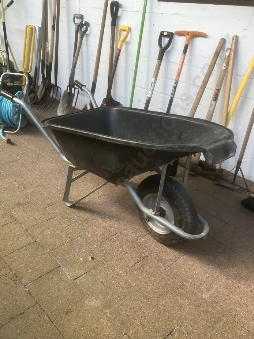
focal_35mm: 31
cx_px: 120
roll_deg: -1.6
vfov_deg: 58.2
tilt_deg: -28.1
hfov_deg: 45.4
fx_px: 303
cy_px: 187
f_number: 1.8
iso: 64
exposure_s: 1/121
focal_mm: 3.99
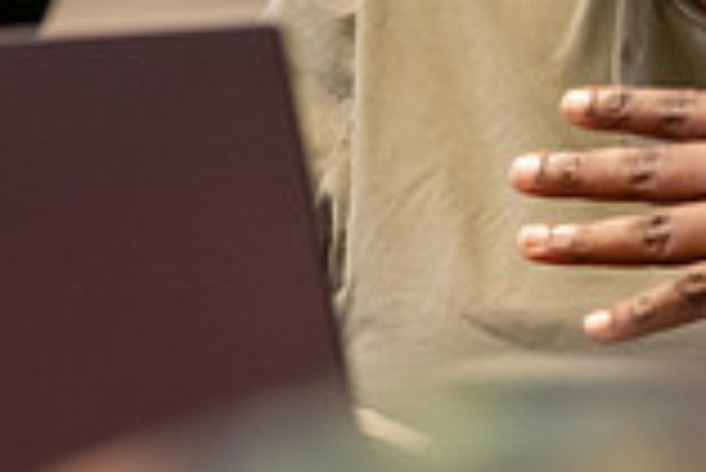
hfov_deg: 4.3
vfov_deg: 2.9
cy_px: -34
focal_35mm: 480
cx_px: 400
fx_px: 9422
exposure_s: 1/250
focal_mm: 130
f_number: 2.8
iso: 2500
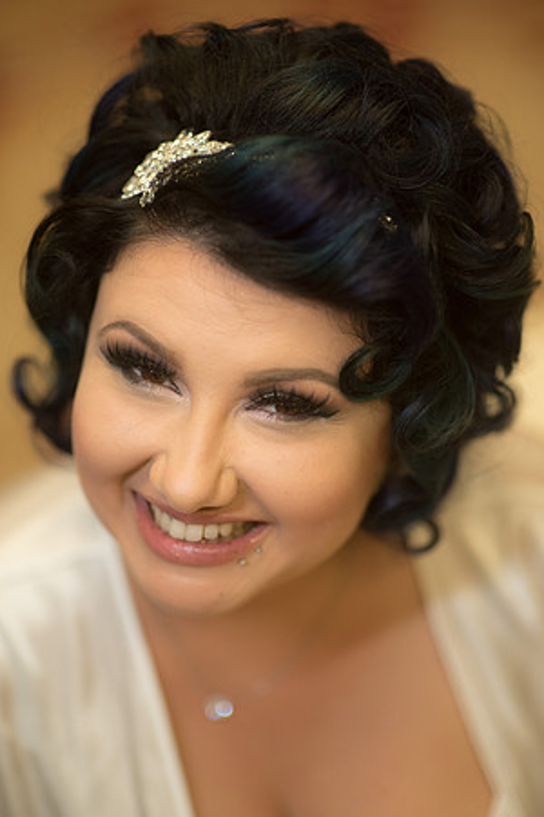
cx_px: 272
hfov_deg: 16.1
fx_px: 1927
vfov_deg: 23.9
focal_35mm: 85
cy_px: 408
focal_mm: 85
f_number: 1.4
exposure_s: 1/800
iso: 800
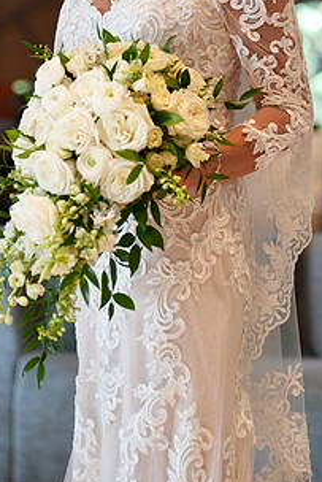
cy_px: 98
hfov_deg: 6.8
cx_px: 180
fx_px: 2707
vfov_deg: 10.2
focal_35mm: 202
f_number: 3.2
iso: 800
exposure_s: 1/125
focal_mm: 106
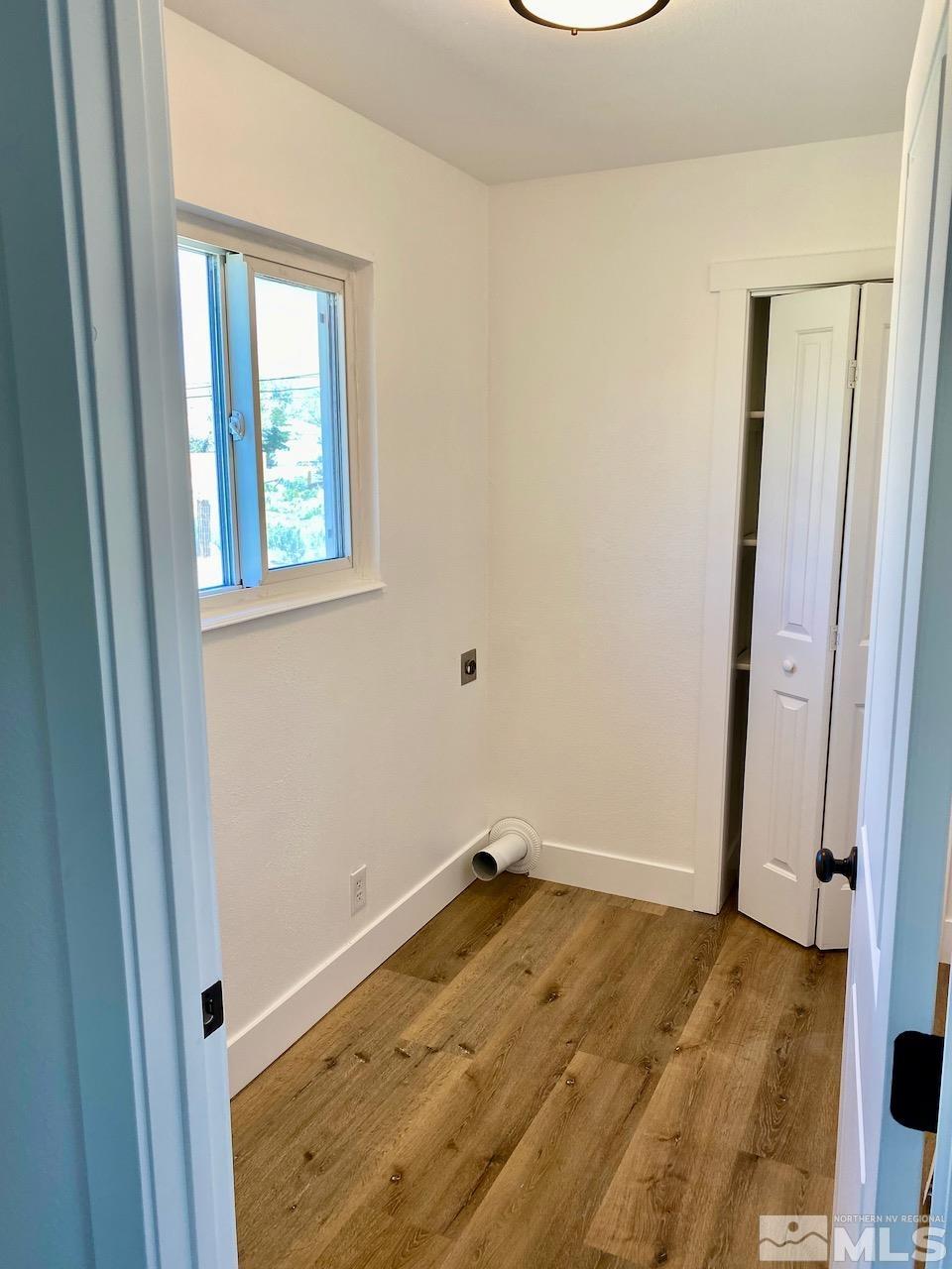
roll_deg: +0.5
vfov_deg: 67.3
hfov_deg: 53.1
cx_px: 476
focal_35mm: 26
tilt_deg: -9.5
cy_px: 634
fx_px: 953
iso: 50
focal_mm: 4.25
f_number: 1.8
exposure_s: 1/120
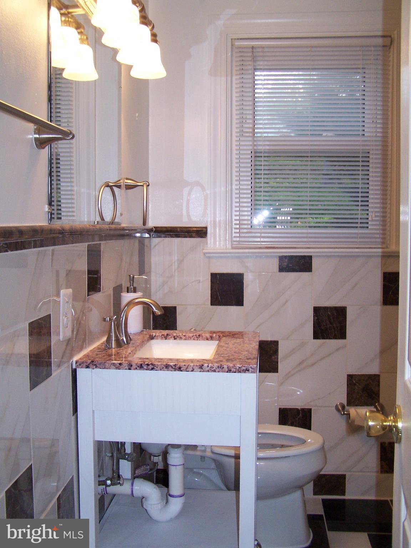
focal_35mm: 38
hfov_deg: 37.7
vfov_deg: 49.0
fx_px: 602
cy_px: 274
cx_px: 206
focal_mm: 6.3
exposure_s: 1/60
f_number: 2.8
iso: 140
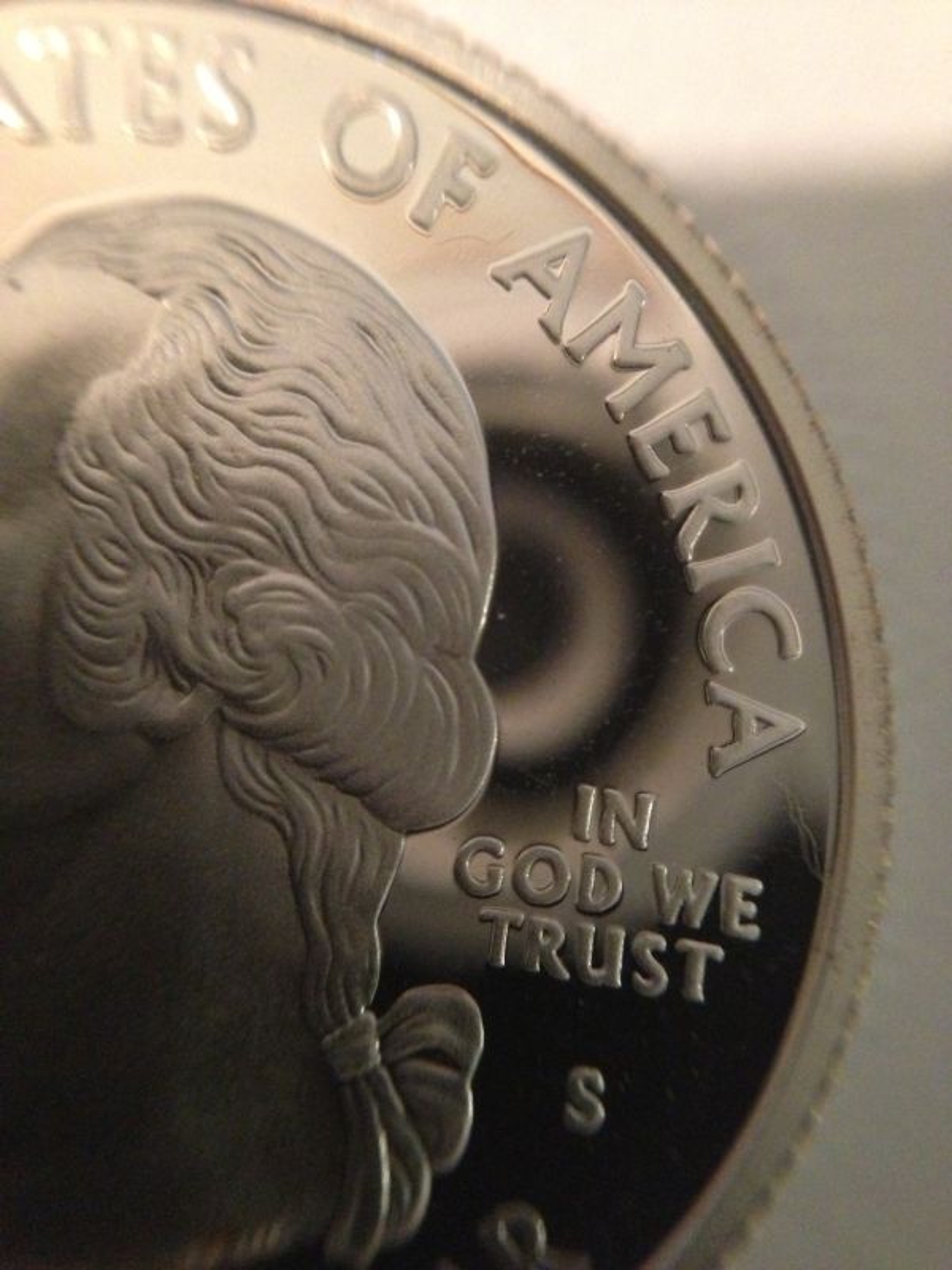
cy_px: 635
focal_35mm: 33
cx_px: 476
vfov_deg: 55.4
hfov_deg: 42.9
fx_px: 1210
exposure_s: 1/15
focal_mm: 4.13
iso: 800
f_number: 2.4
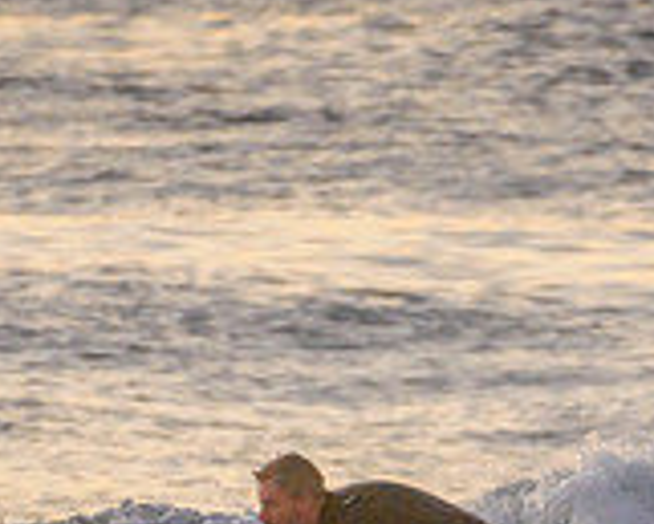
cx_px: 418
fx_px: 48981
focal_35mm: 2529
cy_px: 697
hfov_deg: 0.8
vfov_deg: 0.6
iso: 2200
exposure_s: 1/320
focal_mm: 500
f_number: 5.6
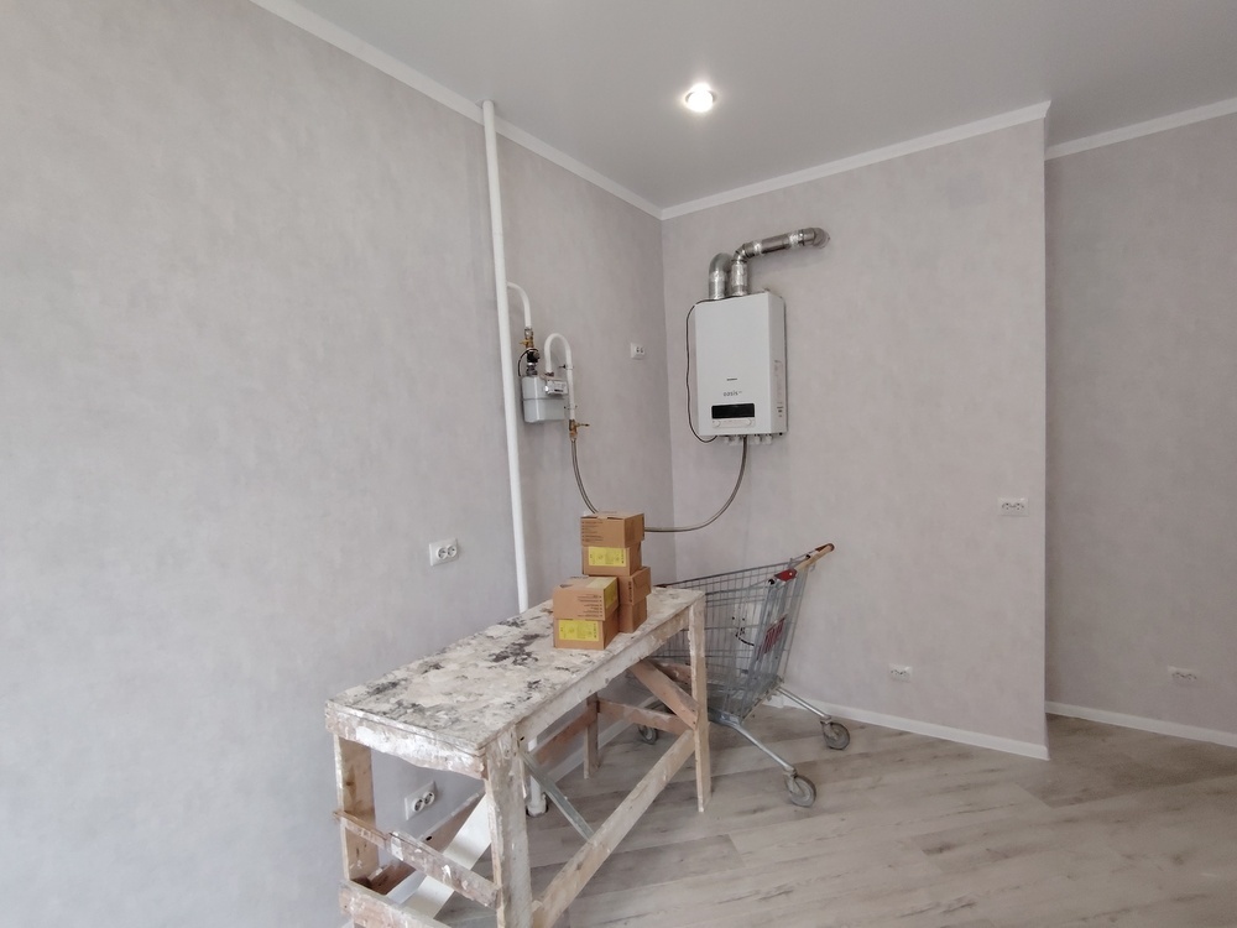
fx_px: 607
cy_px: 464
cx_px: 618
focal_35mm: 17
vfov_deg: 74.7
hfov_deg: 91.0
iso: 125
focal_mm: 1.42
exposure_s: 1/100
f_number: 2.2
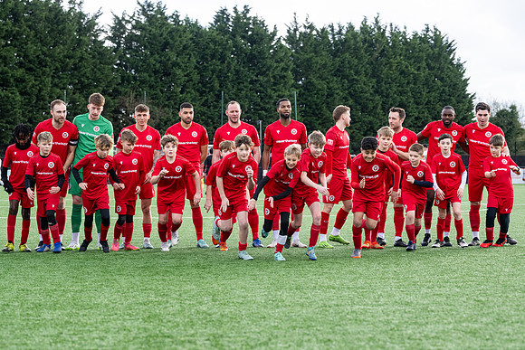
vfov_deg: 15.2
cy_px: 184
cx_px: 265
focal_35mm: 90
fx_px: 1316
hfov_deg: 22.6
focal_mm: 83
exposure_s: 1/1600
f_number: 4
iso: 800
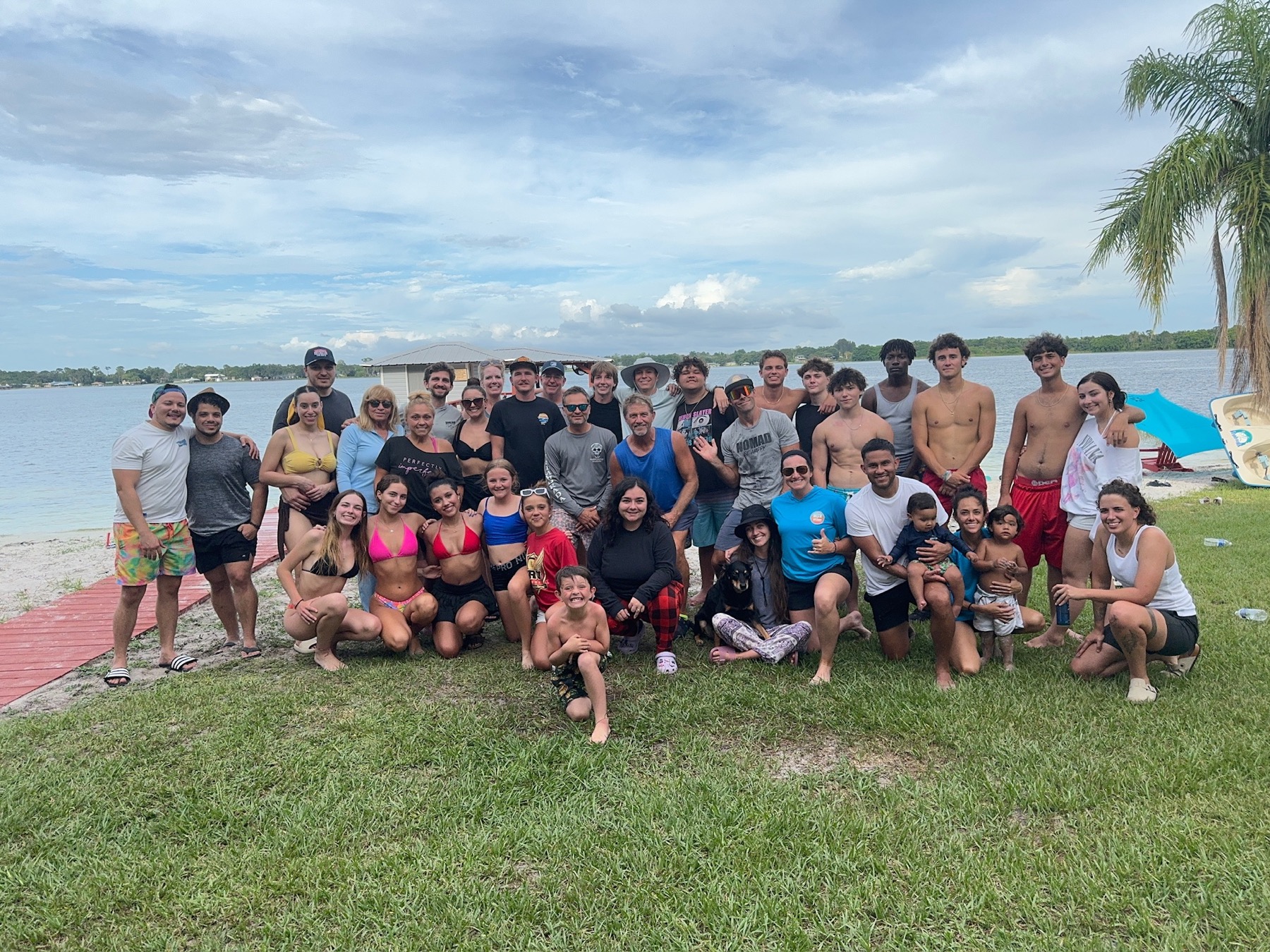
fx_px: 881
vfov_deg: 56.8
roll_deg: +1.9
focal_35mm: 24
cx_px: 635
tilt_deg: -7.5
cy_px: 476
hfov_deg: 71.6
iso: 80
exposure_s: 1/2506
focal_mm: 6.76
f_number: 1.78
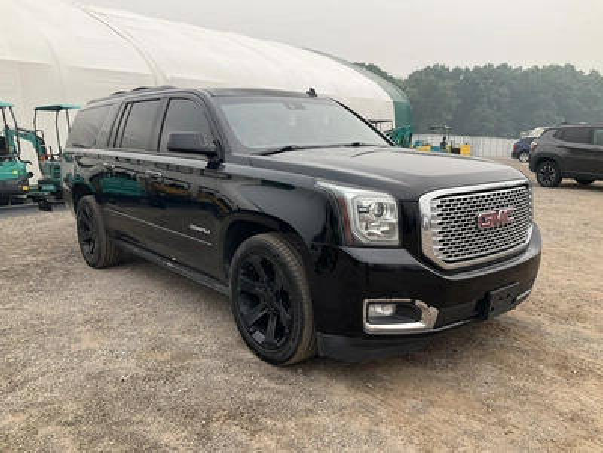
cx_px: 302
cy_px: 226
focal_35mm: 29
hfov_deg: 61.7
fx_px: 505
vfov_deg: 48.2
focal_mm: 3
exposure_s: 1/709
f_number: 1.8
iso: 25
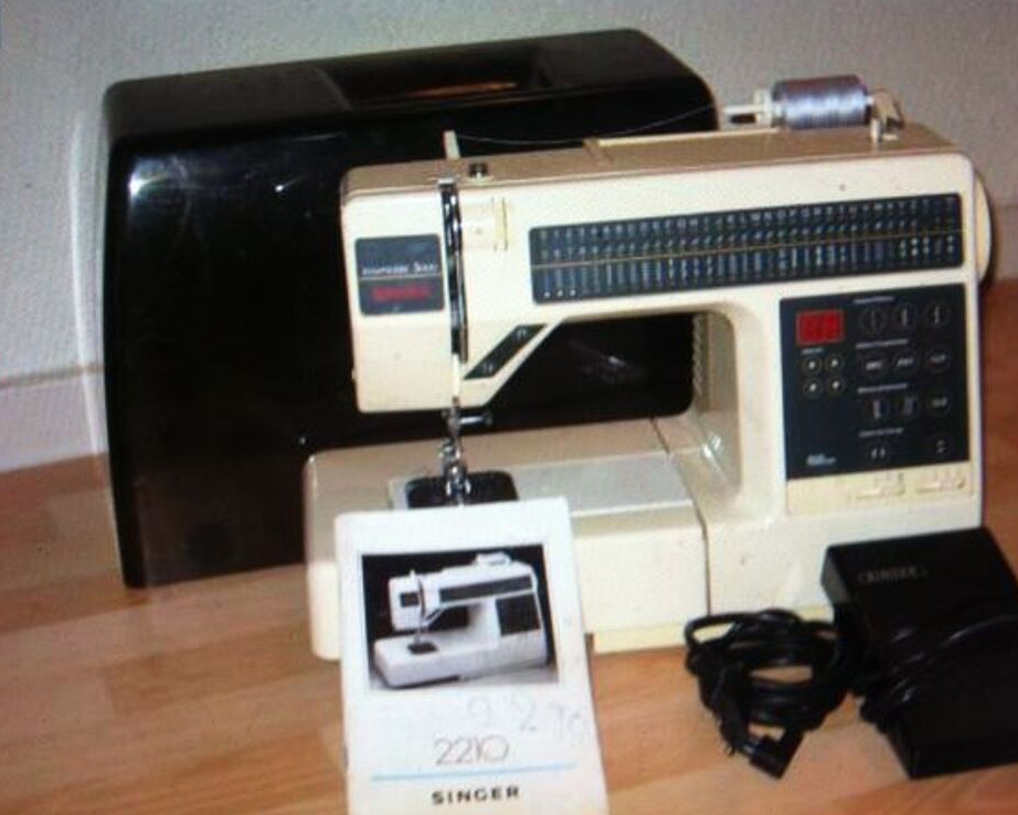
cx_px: 516
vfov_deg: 40.1
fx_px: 1115
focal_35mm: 37
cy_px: 408
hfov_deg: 49.1
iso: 80
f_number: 2.8
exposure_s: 1/15
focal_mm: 3.85
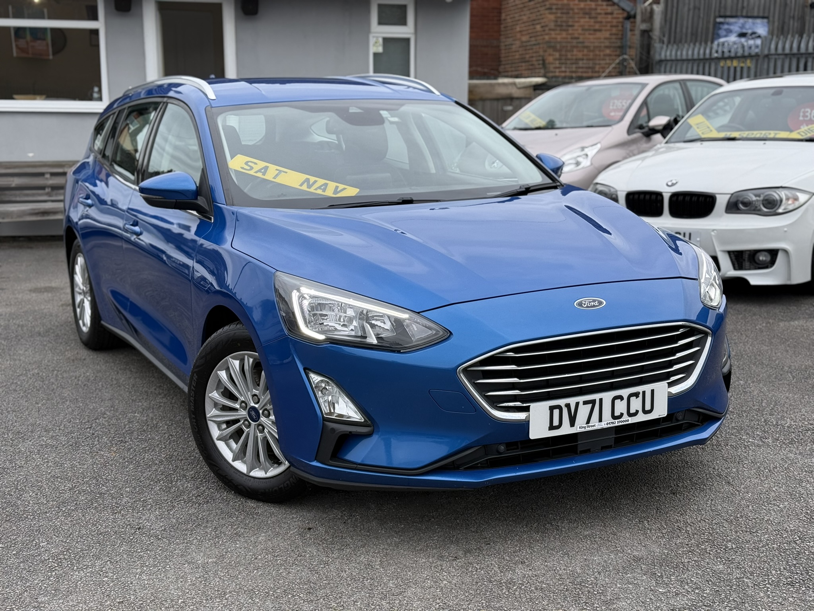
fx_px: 1129
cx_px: 407
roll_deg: -0.1
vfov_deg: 30.3
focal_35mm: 48
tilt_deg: -9.7
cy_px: 306
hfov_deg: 39.7
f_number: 1.78
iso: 64
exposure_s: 1/951
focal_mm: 6.76
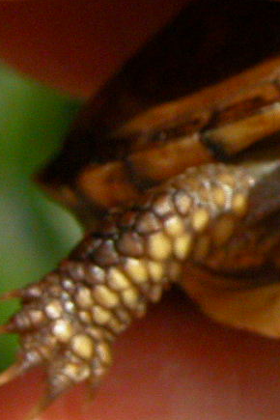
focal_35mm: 337
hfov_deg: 4.0
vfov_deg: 6.1
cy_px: 89
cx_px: 518
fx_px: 3931
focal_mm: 22.3
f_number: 7
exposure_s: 1/649
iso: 400
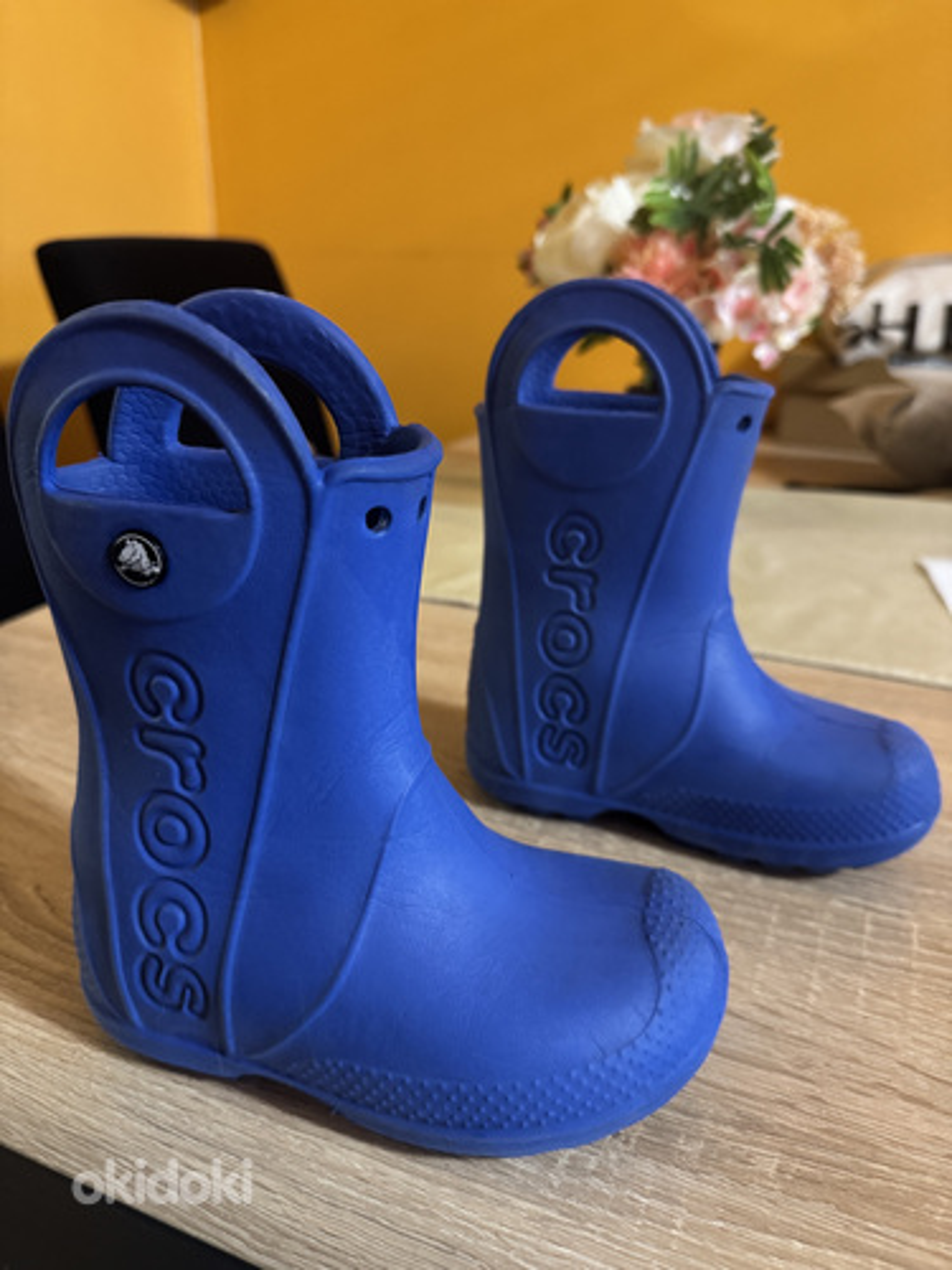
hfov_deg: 56.8
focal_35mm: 24
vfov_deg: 71.6
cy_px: 635
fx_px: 880
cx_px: 476
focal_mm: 6.76
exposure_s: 1/33
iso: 800
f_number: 1.78
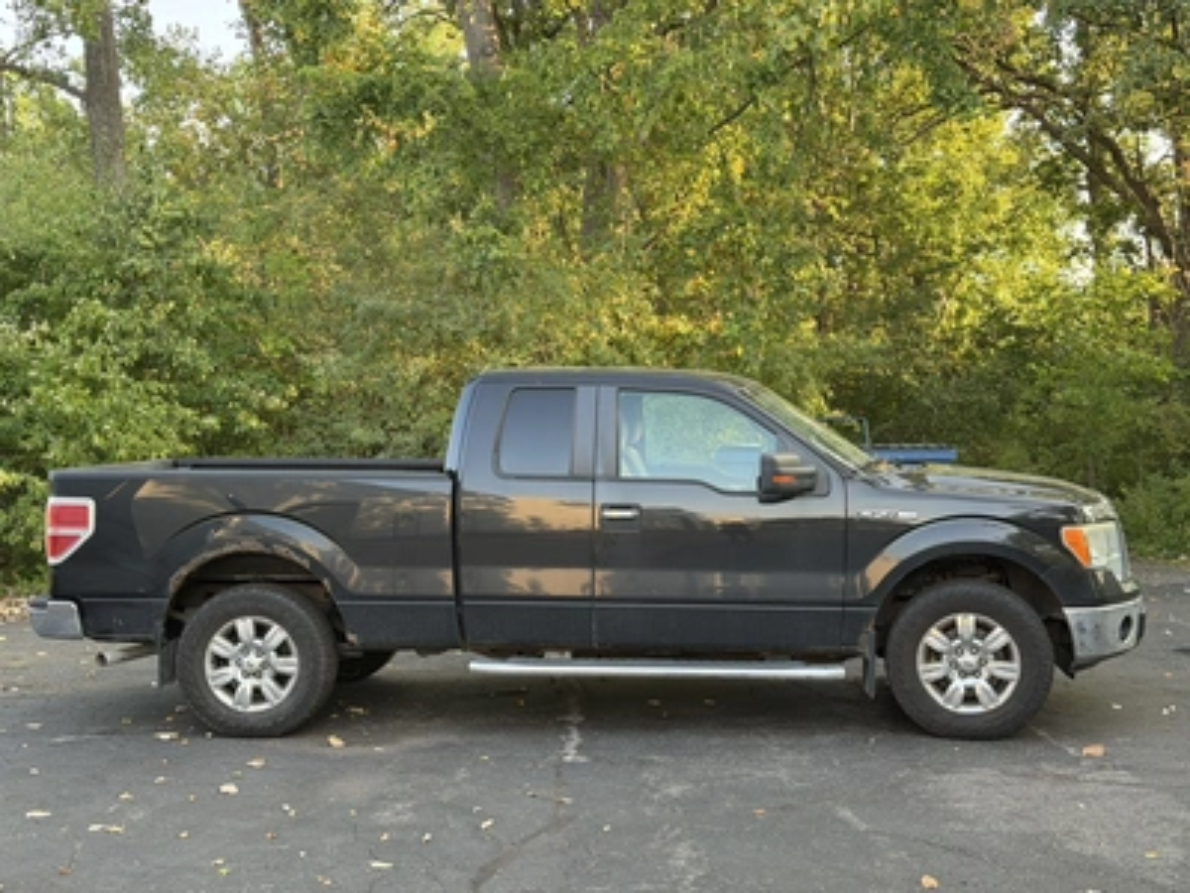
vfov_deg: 30.3
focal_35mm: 48
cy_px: 446
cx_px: 595
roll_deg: +1.9
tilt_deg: +0.4
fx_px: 1650
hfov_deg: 39.7
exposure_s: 1/121
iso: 64
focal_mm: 6.76
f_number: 1.78
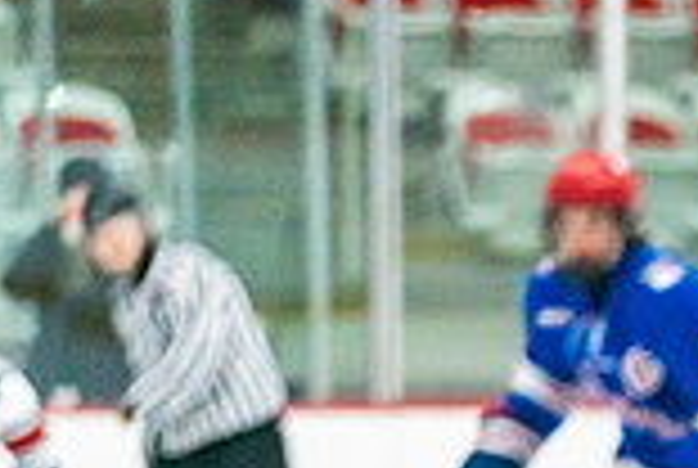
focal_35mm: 543
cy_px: 899
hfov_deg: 3.8
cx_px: 1224
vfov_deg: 2.5
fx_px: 10548
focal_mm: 136
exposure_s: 1/1000
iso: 3200
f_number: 2.8
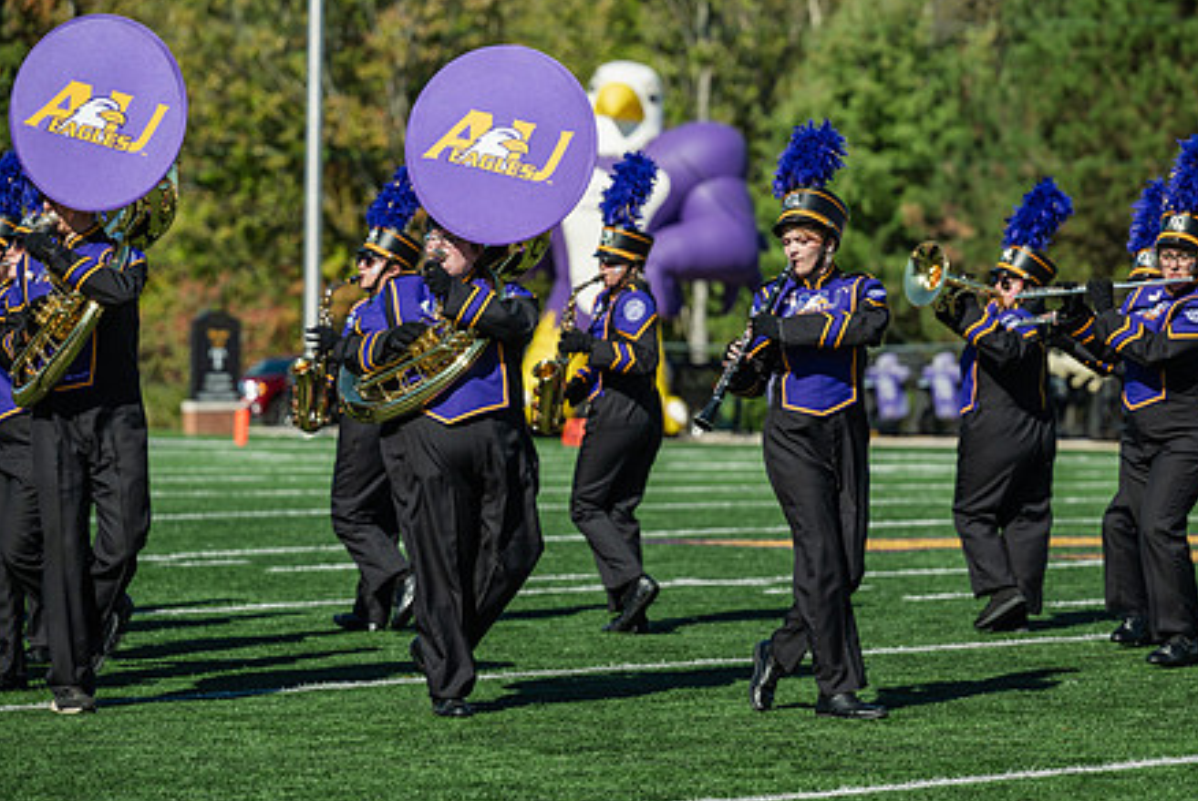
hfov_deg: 11.9
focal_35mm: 172
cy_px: 400
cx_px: 695
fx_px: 5729
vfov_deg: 8.0
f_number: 3.5
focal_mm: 130
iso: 100
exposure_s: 1/1600
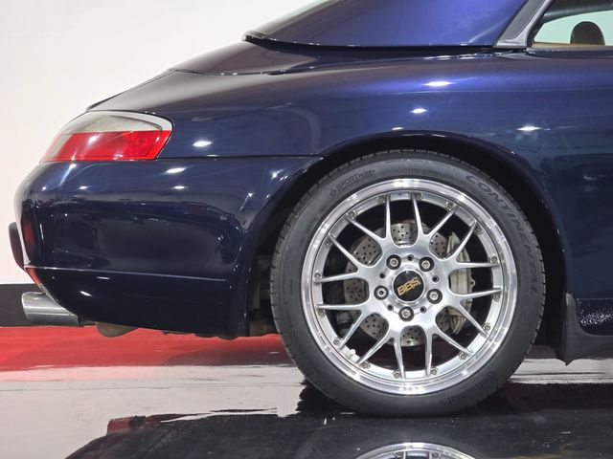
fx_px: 1222
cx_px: 306
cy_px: 230
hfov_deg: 28.2
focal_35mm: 69
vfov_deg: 21.3
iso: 250
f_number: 2.4
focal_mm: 7.9
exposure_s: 1/40
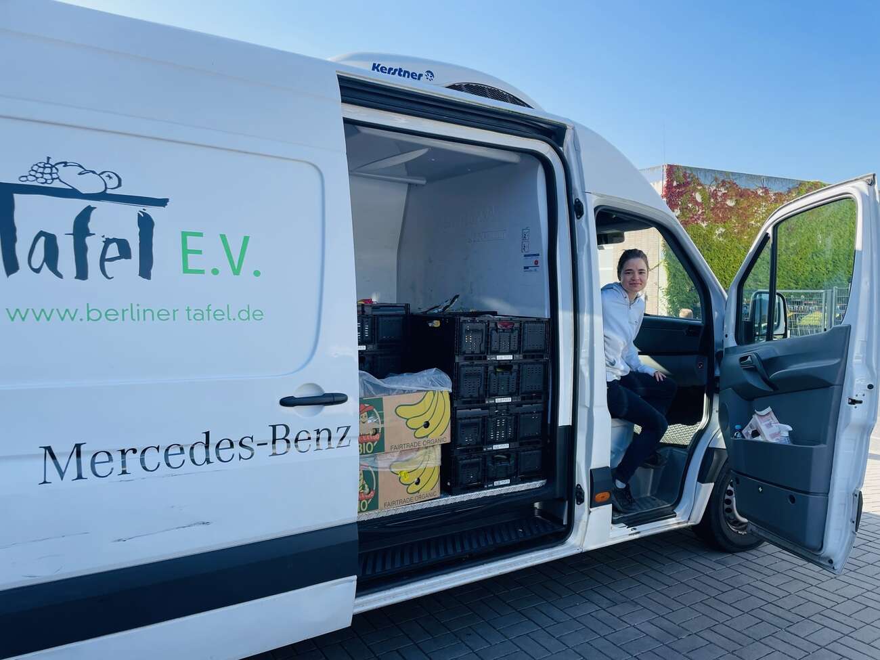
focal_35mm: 26
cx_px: 440
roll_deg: +0.5
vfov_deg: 53.1
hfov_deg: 67.3
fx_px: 661
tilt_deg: -4.9
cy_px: 330
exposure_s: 1/1043
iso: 32
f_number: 1.6
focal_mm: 4.2
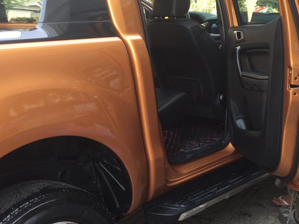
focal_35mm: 56
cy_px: 108
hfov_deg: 34.1
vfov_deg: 26.1
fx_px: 484
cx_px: 193
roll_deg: -0.7
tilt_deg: -13.7
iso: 32
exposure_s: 1/100
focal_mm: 4.15
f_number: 2.2
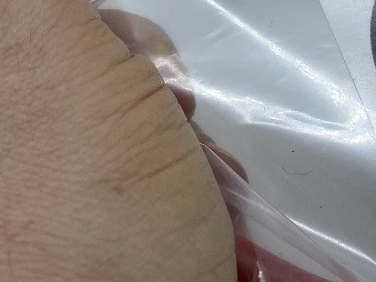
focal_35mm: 90
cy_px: -30
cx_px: 468
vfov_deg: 15.9
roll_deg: +14.8
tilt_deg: -33.4
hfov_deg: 20.2
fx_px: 978
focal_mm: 4.25
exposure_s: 1/597
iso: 32
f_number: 1.8
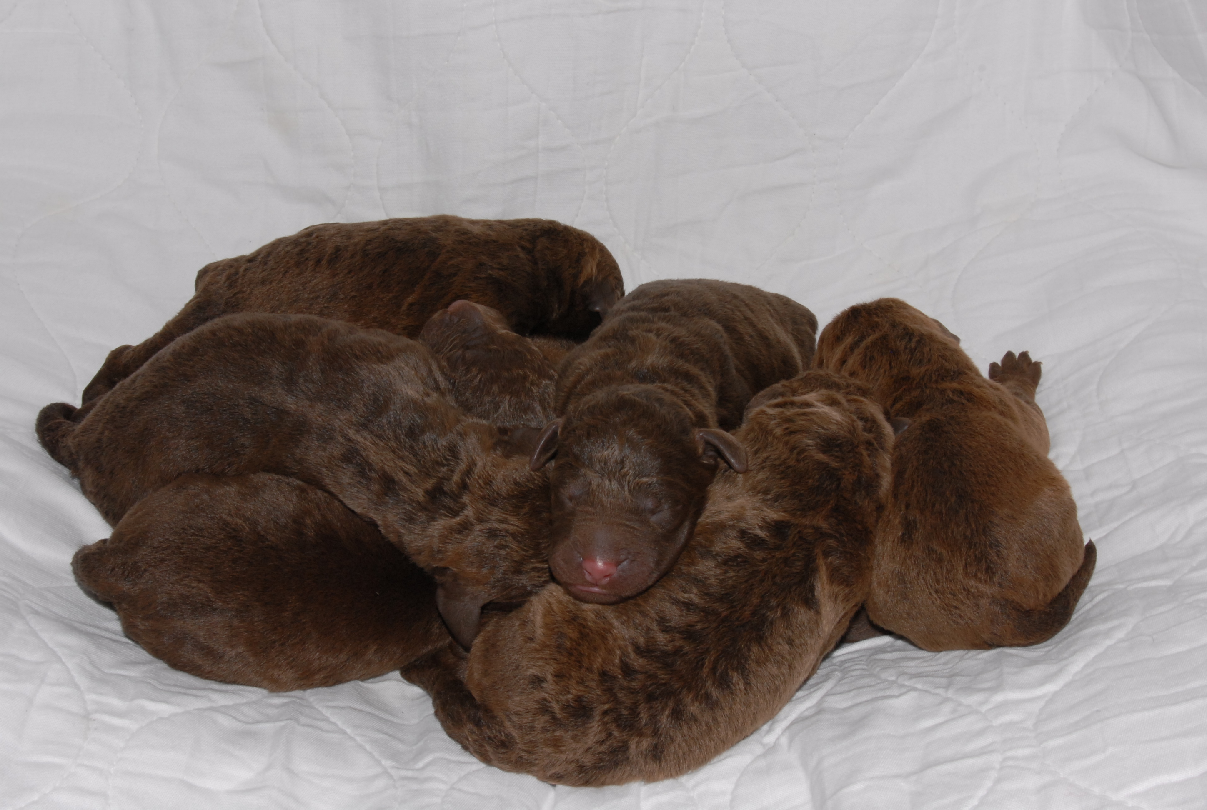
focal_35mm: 52
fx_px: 1764
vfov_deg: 25.9
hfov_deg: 37.8
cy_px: 405
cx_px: 604
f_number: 18
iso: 400
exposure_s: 1/60
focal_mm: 35
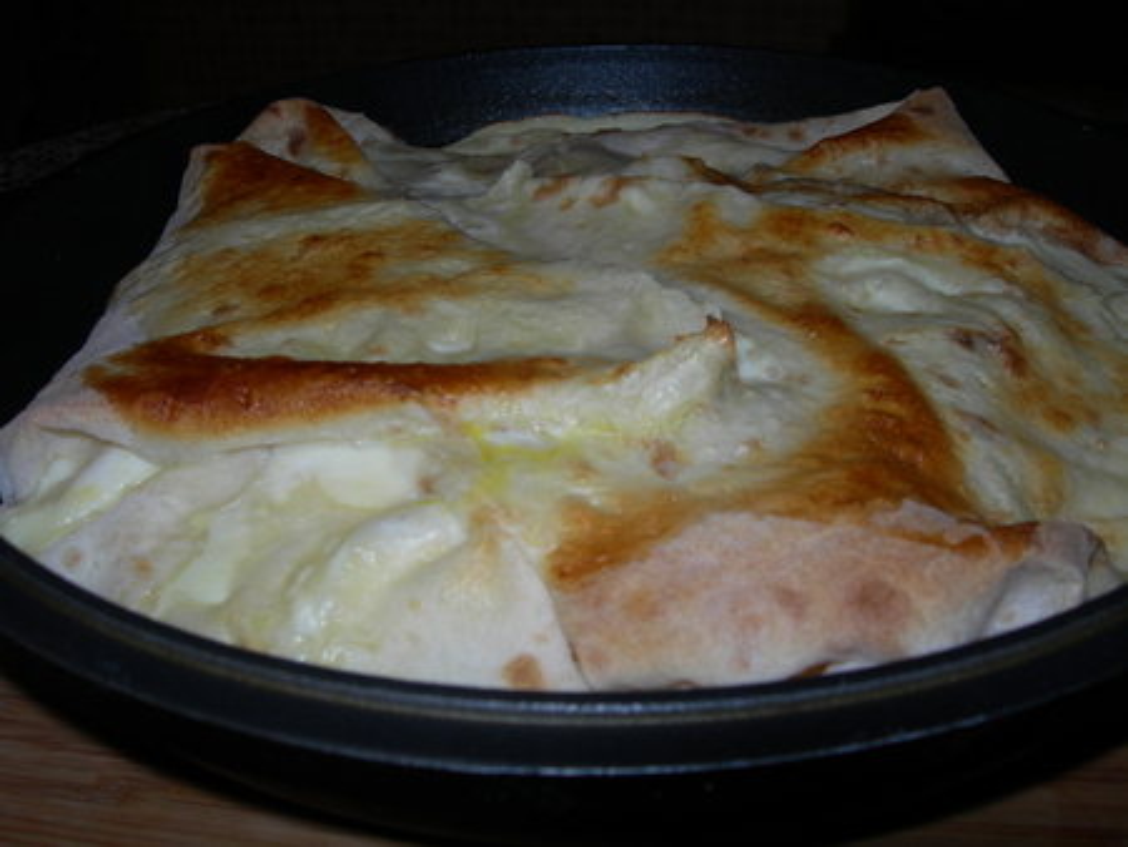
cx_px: 564
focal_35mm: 38
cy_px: 424
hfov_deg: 49.0
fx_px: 1239
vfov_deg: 37.8
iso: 50
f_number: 4.8
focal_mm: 7.8
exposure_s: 1/60.1
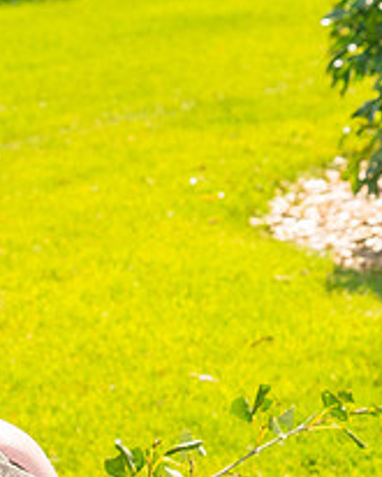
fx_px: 3940
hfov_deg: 5.5
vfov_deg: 6.9
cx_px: -252
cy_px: 588
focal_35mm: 279
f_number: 4.5
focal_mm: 35
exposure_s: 1/1250
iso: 400
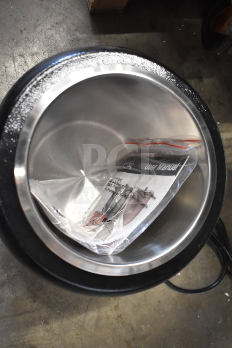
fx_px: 319
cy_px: 174
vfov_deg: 57.2
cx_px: 116
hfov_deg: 40.0
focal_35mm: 33
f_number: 3.8
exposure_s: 1/30
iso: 1600
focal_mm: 22
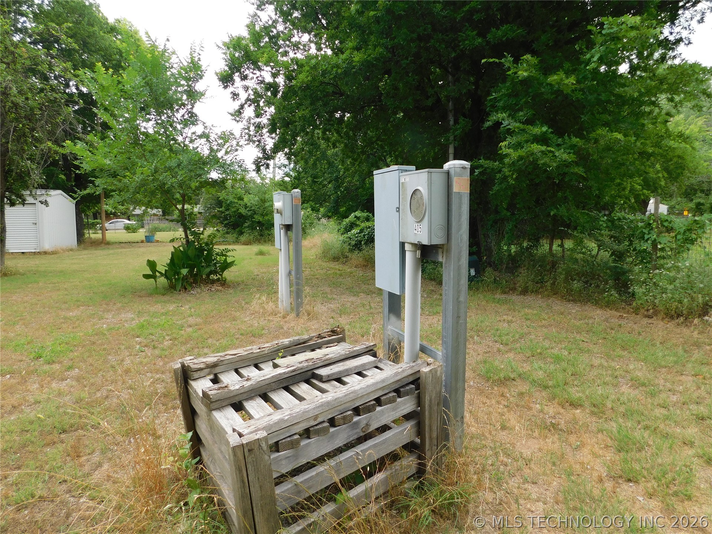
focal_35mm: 23
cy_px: 267
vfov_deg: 58.9
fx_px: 473
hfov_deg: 73.9
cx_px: 356
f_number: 3
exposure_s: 1/400
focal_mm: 4
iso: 125
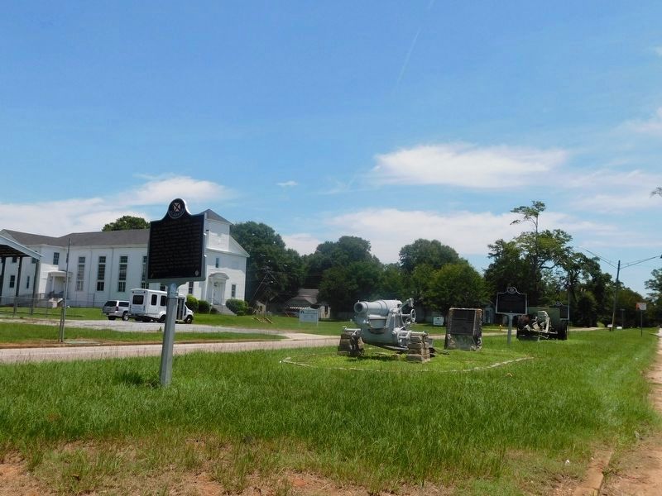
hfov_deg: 60.0
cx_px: 331
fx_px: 574
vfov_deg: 46.8
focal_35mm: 30
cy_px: 248
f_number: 6.4
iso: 125
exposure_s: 1/500
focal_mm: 5.3
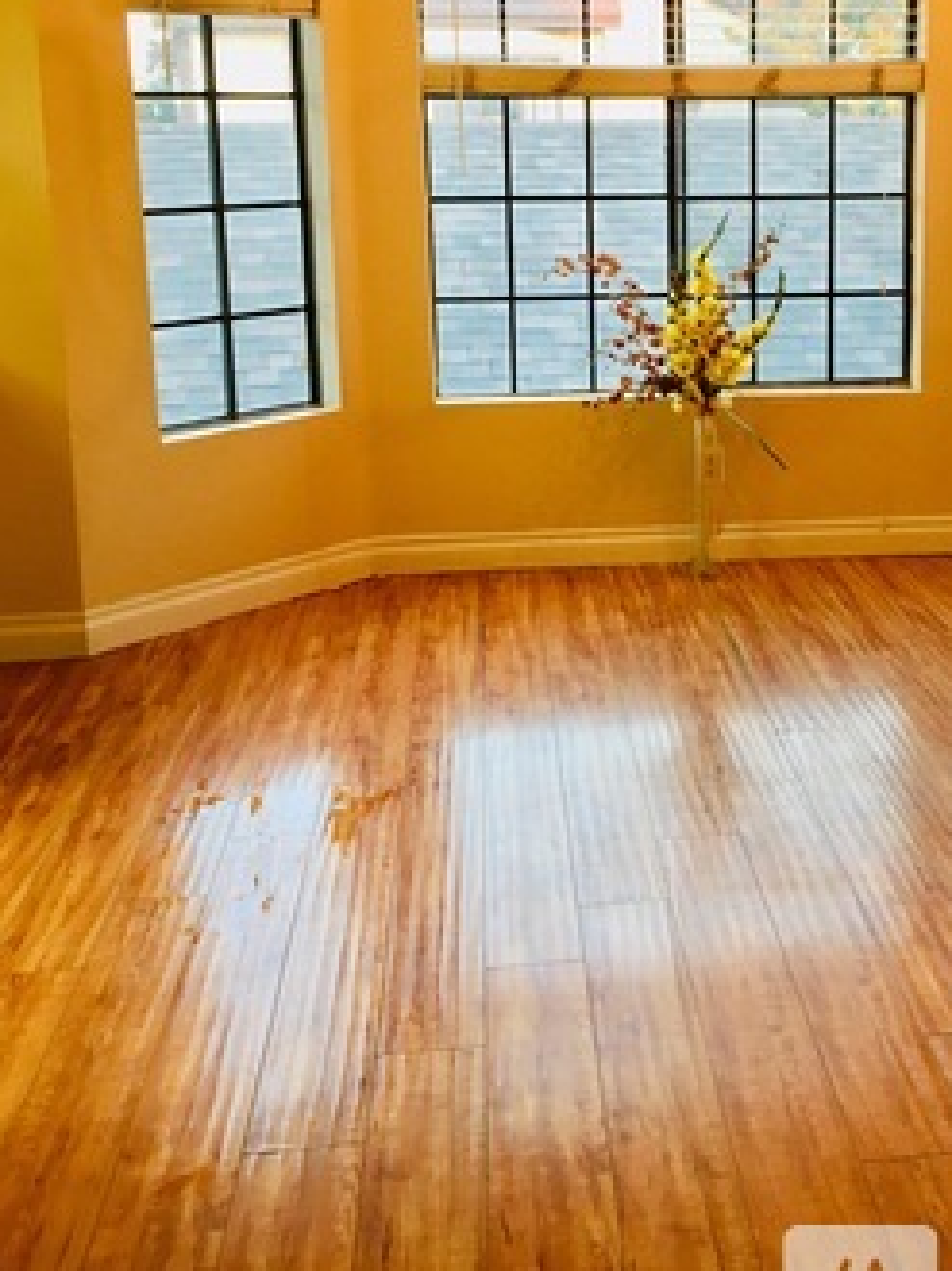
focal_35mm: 44
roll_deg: +0.5
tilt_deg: -10.1
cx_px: 684
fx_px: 1616
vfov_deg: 42.4
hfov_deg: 32.4
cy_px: 416
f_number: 2.2
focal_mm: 4.15
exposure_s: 1/30
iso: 64
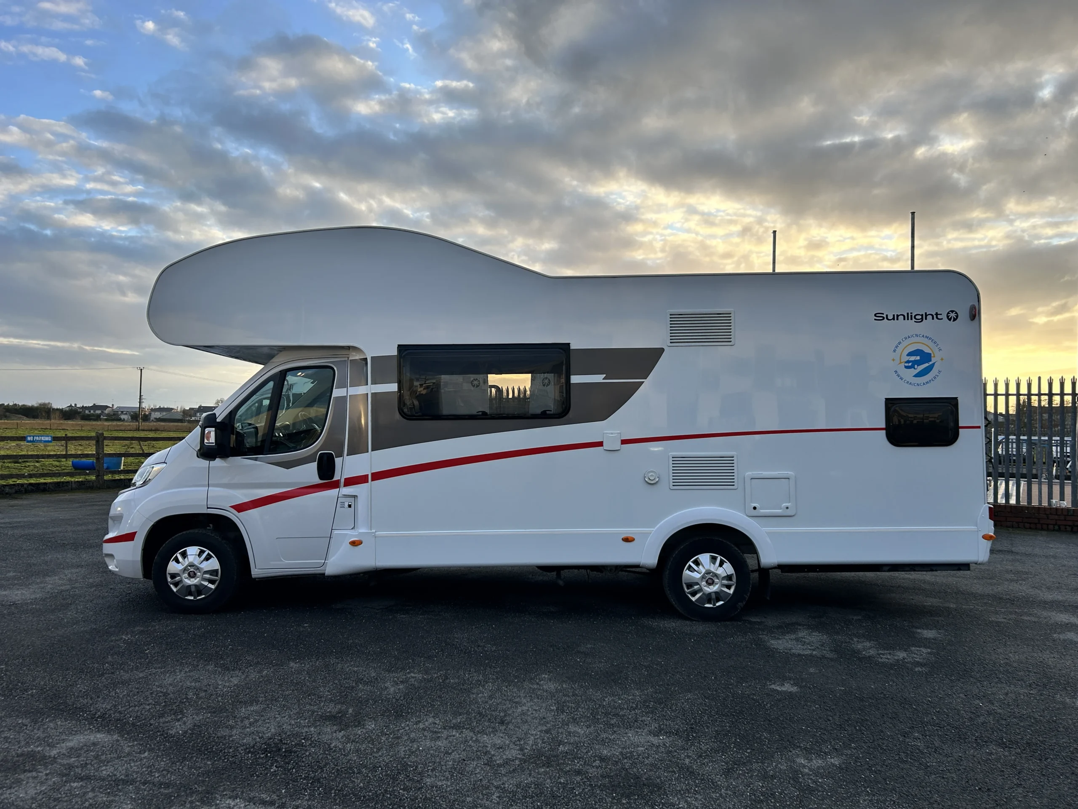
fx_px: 810
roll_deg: -0.8
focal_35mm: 26
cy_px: 404
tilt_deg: +2.3
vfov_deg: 53.1
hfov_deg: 67.3
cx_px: 539
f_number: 1.5
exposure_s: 1/733
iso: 50
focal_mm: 5.7
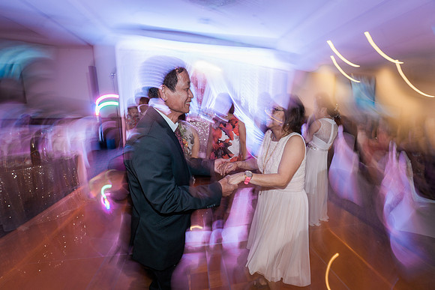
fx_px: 169
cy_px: 145
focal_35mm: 14
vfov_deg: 81.2
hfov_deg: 104.2
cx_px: 218
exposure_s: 1/10
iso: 320
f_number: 5
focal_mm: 14
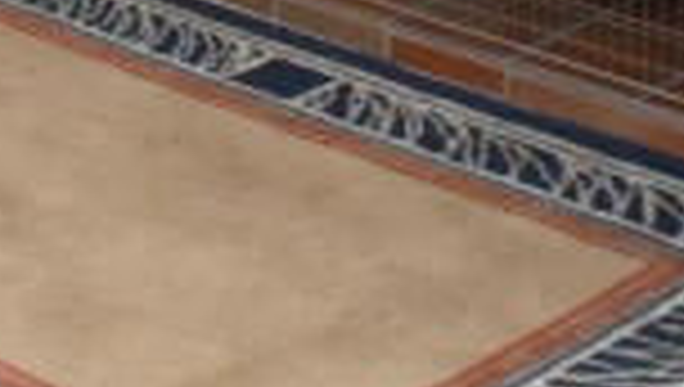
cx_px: -56
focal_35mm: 146
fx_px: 2652
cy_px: -421
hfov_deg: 14.4
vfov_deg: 7.9
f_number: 3.2
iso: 120
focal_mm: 6.3
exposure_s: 1/45
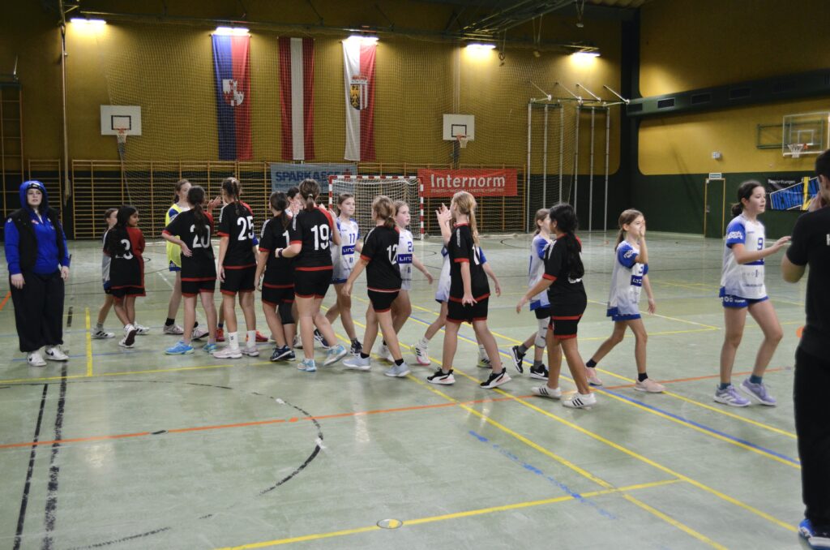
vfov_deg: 39.8
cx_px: 415
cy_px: 275
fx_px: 759
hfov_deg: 57.3
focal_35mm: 33
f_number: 4
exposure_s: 1/320
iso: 1600
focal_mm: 22
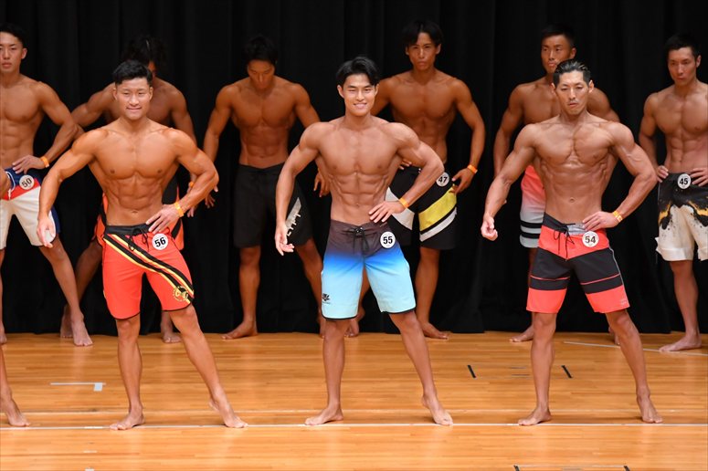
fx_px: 5013
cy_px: 236
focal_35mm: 255
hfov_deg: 8.1
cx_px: 354
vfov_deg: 5.4
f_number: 5.6
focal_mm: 170
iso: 4000
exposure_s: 1/400
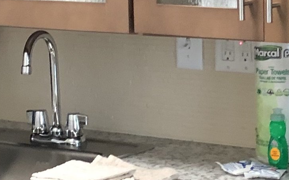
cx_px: 216
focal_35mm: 164
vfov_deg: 8.0
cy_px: 49
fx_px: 1291
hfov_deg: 12.7
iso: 80
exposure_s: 1/8
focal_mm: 4
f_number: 1.8
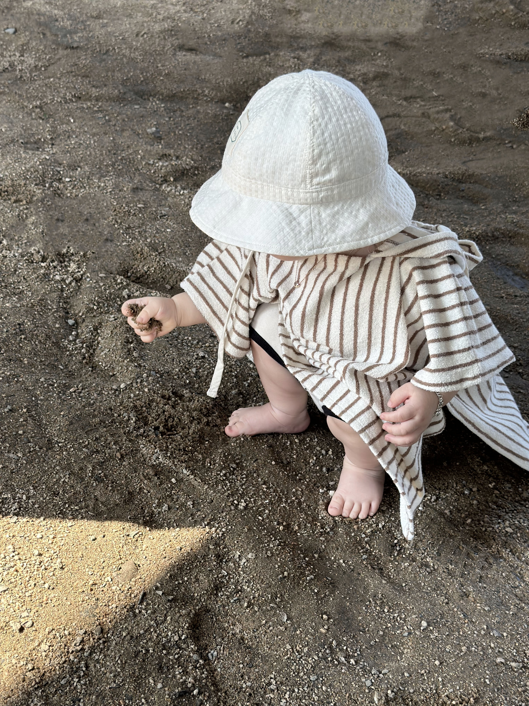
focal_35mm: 48
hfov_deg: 30.3
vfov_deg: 39.7
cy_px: 353
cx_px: 264
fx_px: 978
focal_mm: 6.86
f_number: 1.78
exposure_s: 1/529
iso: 80
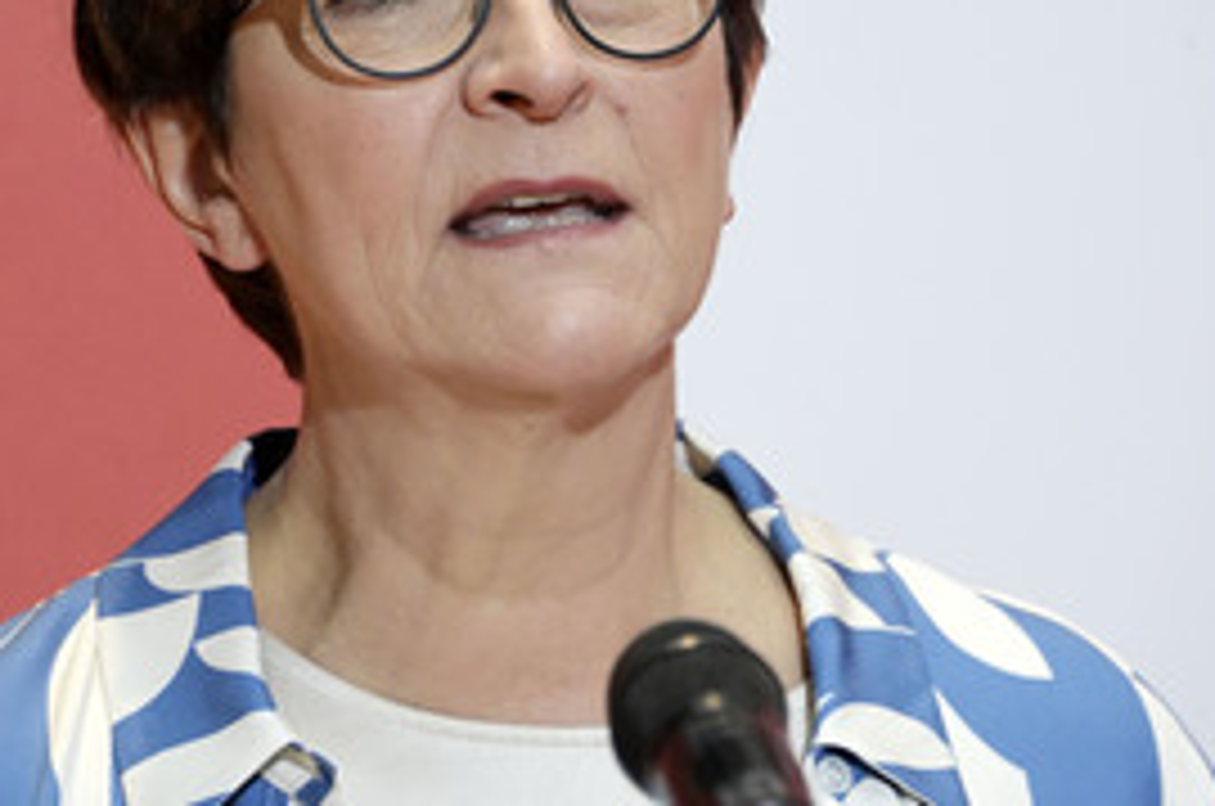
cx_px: 547
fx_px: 16912
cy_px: 257
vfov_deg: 2.7
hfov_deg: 4.1
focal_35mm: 502
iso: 6400
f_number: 5.6
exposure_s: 1/800
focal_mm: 300
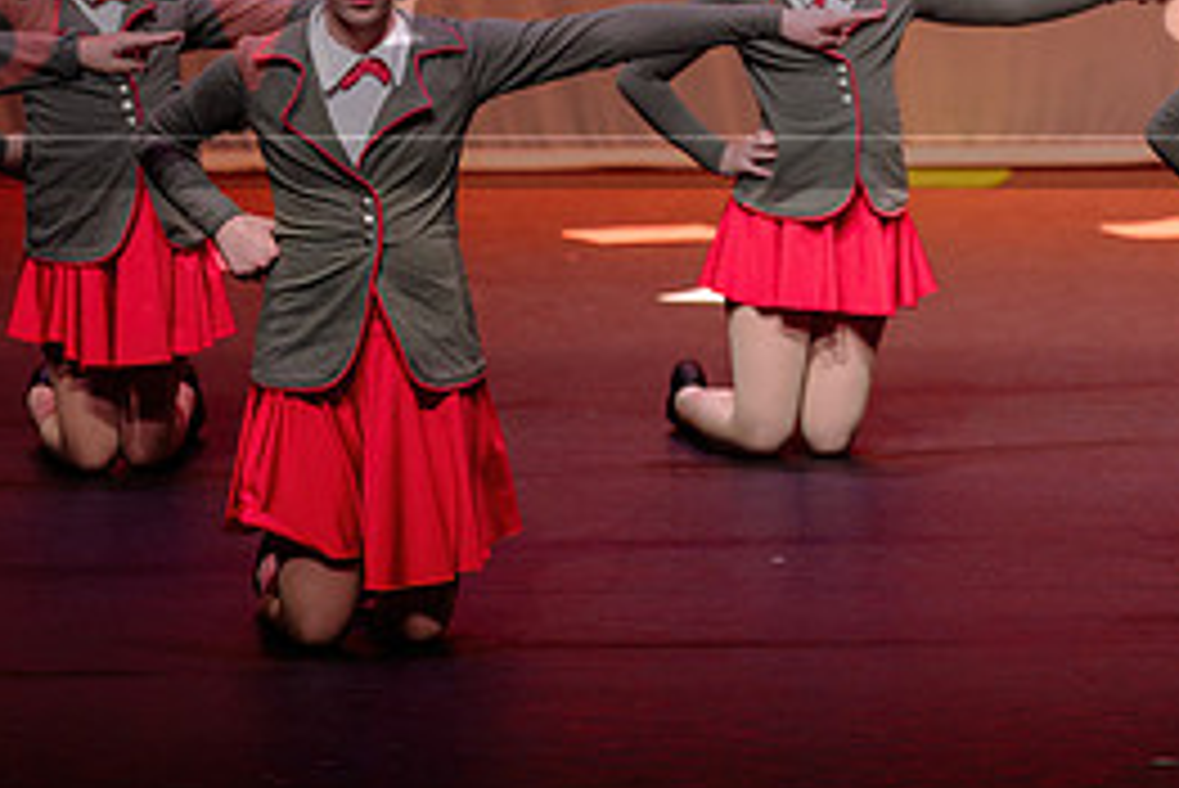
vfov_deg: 4.1
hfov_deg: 6.2
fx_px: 10879
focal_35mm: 332
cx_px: 1184
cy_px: -43
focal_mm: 150
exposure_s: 1/640
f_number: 2.8
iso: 1250
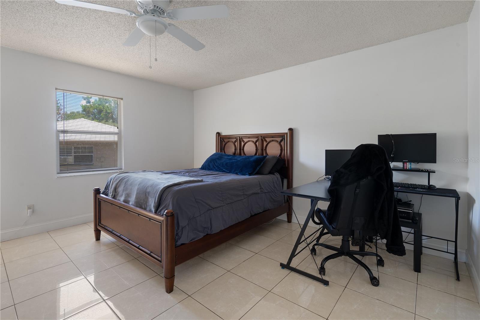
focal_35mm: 16
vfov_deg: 73.7
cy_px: 160
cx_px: 240
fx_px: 213
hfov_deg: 96.7
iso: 320
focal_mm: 16
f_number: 9
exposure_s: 1/1.67
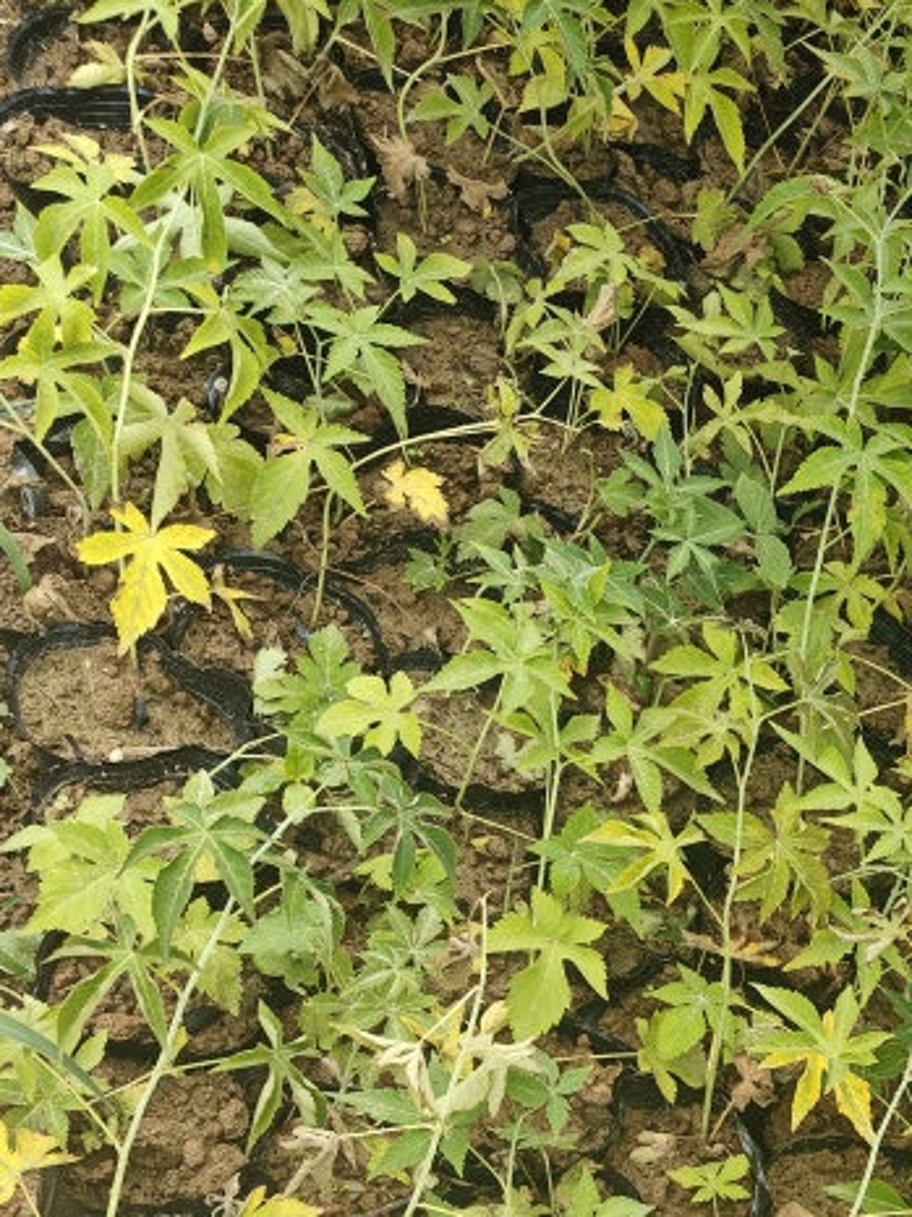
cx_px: 956
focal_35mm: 55
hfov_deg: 25.0
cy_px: 1182
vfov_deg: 32.5
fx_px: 1934
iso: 50
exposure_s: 1/227
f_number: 1.8
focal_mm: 5.59
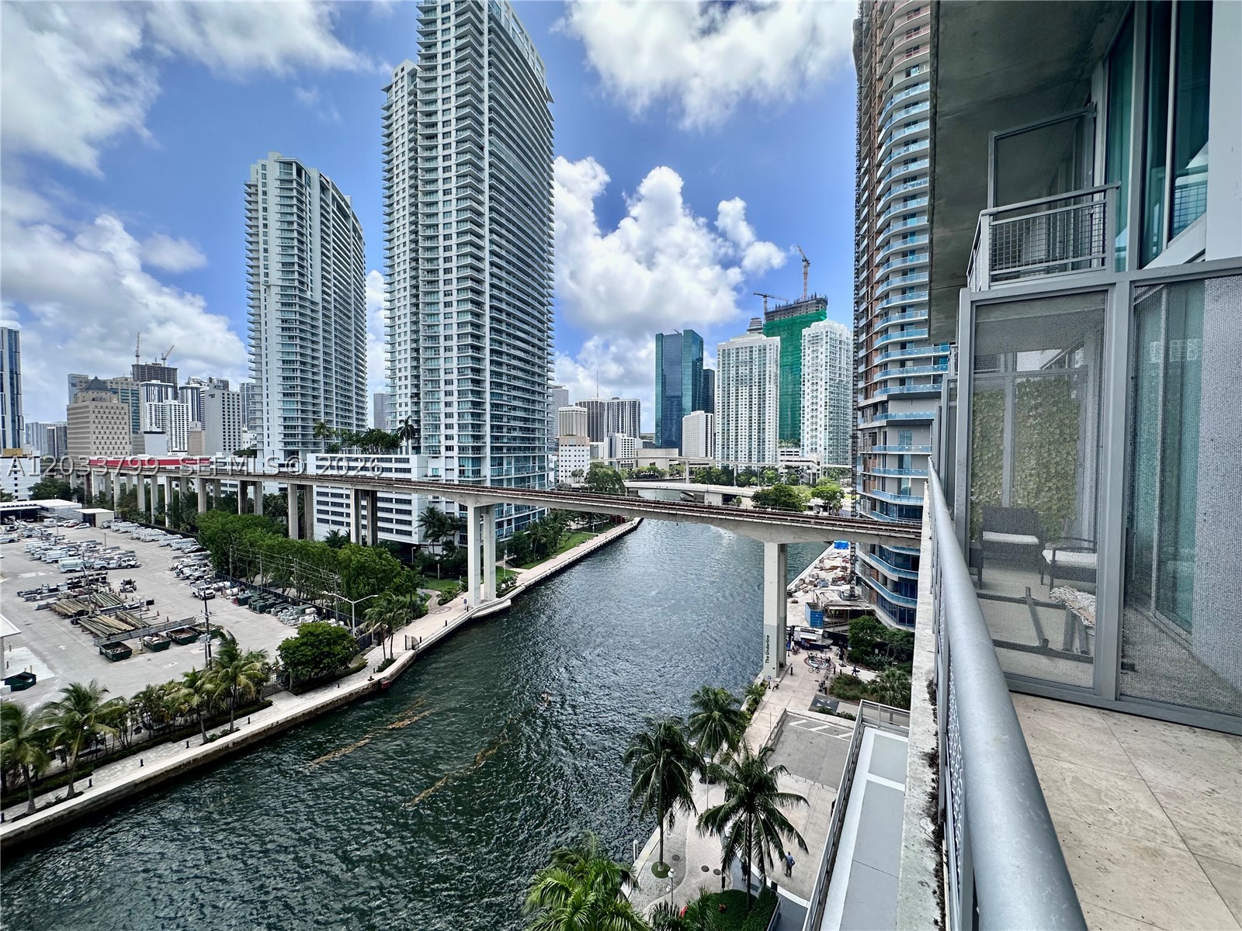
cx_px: 621
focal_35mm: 14
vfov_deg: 85.7
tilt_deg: -2.5
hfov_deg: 102.1
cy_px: 466
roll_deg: -0.8
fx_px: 502
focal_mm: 2.22
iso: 50
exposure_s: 1/1553
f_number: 2.2
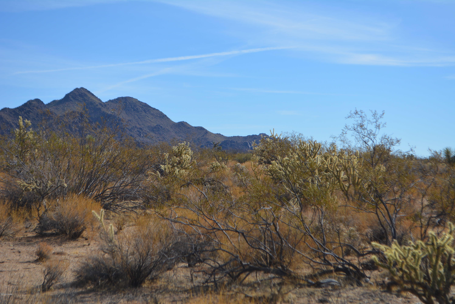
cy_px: 152
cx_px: 228
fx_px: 1043
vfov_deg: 16.6
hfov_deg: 24.6
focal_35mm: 82
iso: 400
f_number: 7.1
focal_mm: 55
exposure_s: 1/1600
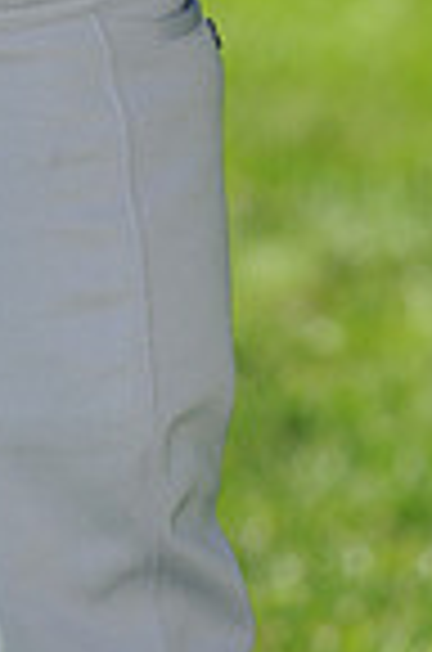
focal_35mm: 541
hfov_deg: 2.5
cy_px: -409
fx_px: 9784
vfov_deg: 3.8
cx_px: -130
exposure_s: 1/1250
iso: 200
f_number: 4
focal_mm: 135
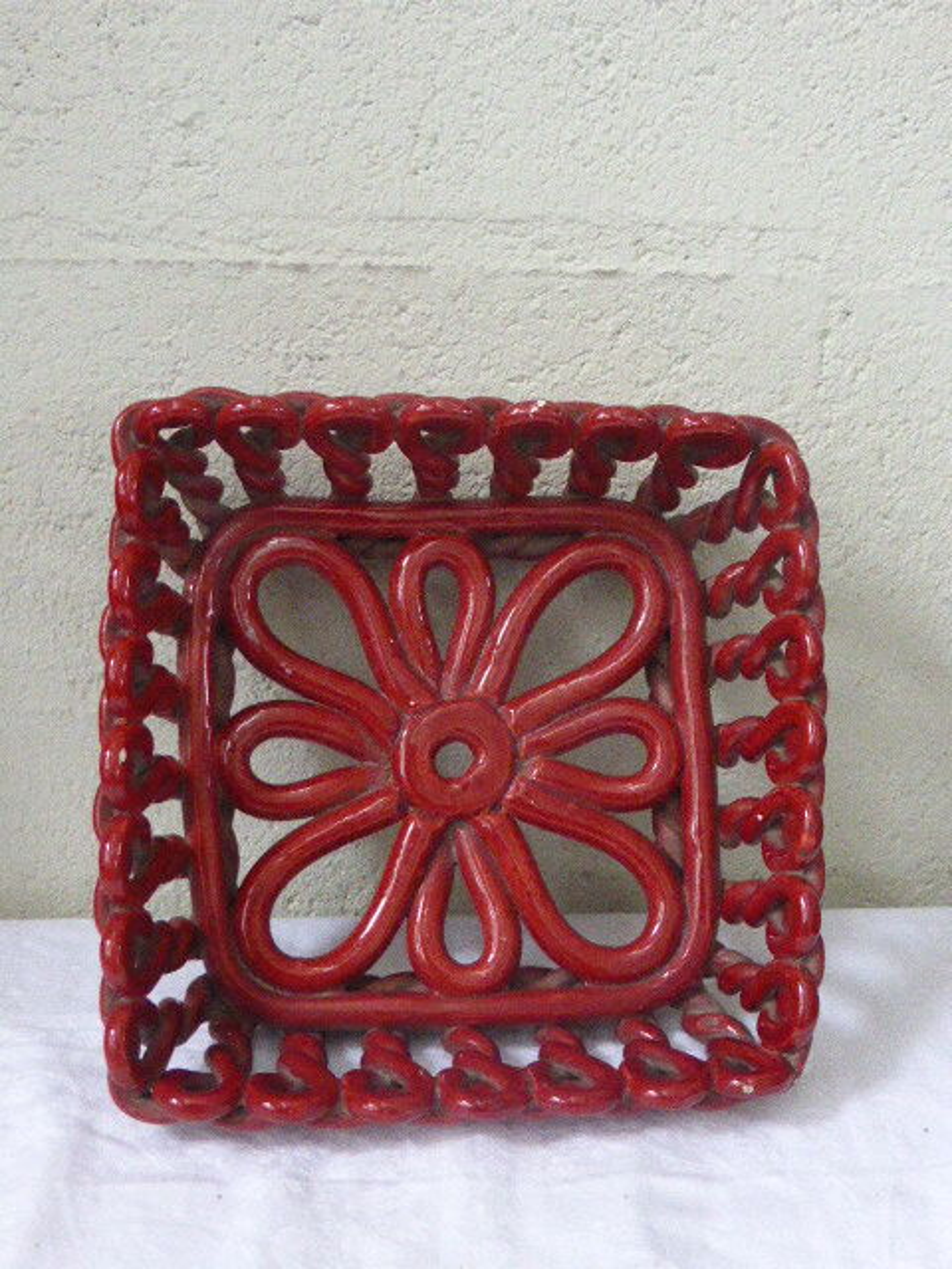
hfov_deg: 31.5
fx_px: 1687
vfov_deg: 41.2
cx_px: 476
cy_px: 634
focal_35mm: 46
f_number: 4.1
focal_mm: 7.9
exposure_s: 1/100
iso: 1600
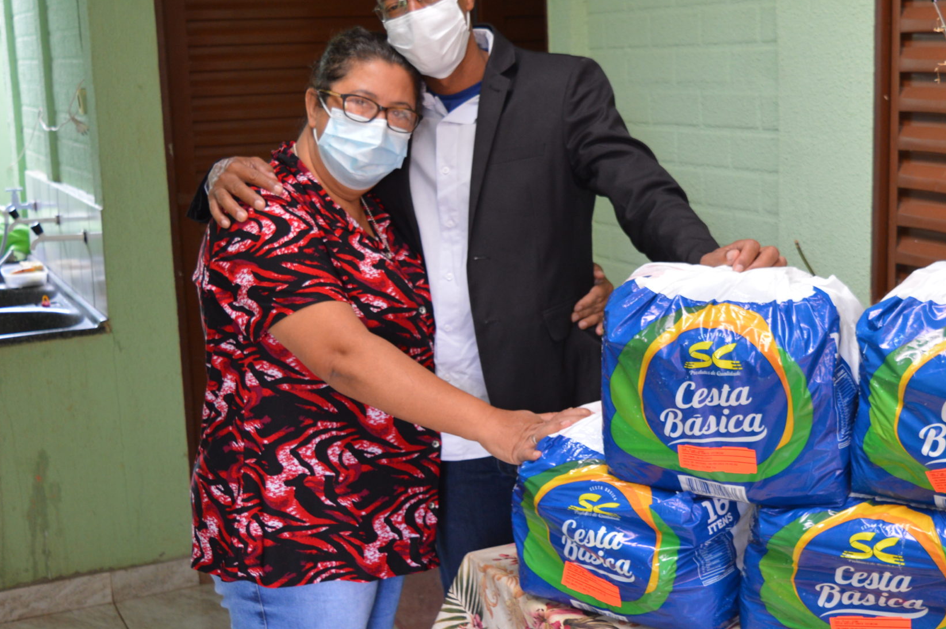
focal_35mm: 56
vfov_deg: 24.1
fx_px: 1470
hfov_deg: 35.4
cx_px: 607
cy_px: 292
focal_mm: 24
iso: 400
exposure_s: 1/40
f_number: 4
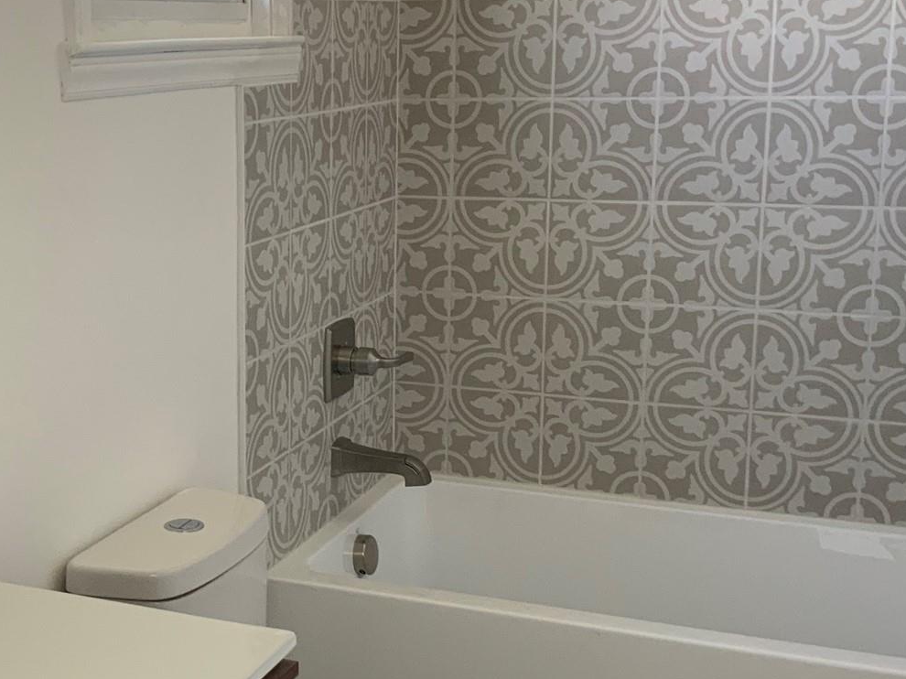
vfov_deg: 24.4
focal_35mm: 60
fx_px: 1570
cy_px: 360
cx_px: 200
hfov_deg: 31.5
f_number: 1.8
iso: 80
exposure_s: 1/60
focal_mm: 3
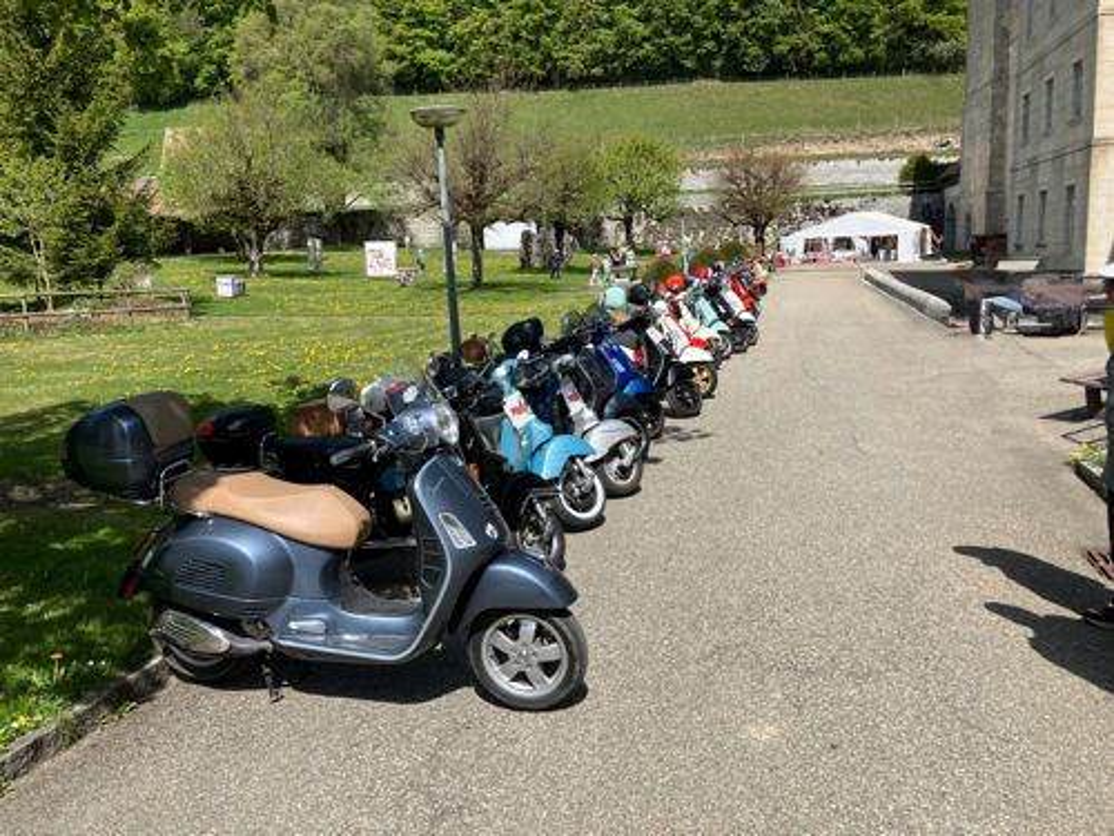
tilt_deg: -9.6
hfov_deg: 63.4
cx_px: 557
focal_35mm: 28
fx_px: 901
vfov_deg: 49.7
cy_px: 418
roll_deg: +2.9
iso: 32
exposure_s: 1/1621
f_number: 1.8
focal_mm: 3.99
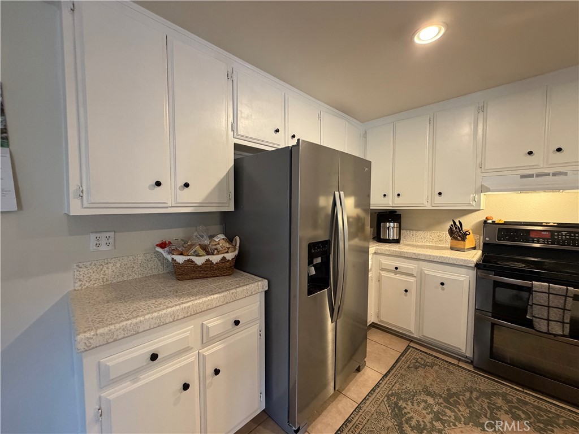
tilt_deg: -2.2
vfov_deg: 85.7
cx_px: 290
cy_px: 217
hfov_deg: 102.1
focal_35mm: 14
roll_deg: +0.3
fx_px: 234
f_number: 2.2
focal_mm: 2.22
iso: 400
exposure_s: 1/60
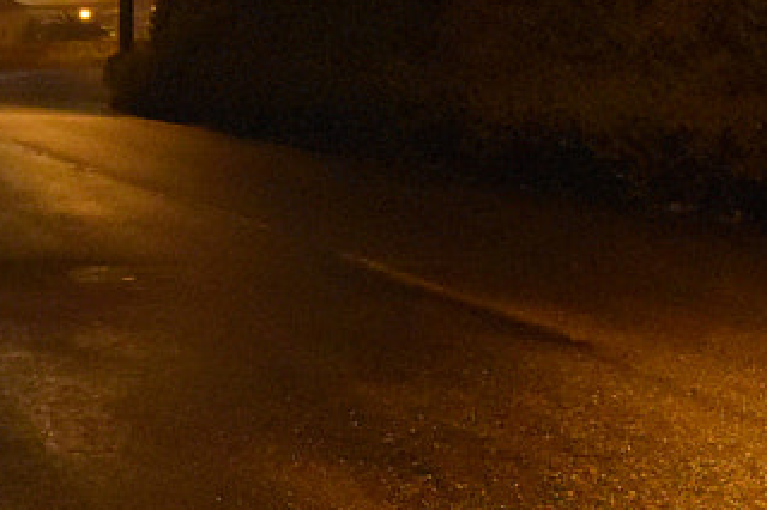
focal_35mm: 135
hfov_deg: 14.4
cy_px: -79
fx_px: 2875
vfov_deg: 10.0
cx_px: -304
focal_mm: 18
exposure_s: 1/15
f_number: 3.5
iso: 6400
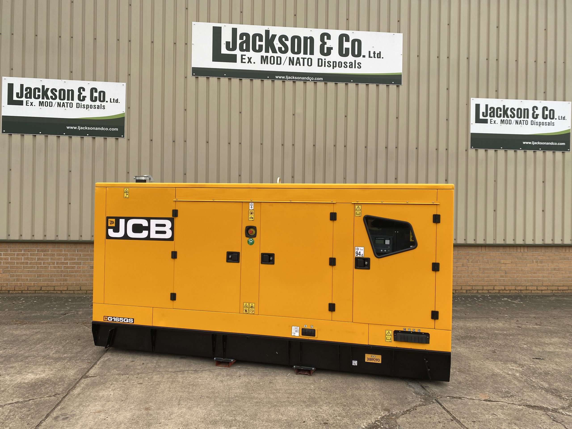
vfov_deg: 53.1
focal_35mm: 26
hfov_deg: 67.3
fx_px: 430
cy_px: 214
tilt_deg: +1.9
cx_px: 286
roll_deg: -0.4
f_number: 1.8
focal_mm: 4.25
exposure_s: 1/133
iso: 32
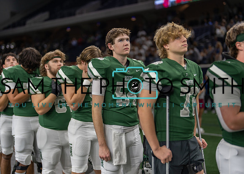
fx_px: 363
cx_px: 122
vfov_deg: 27.0
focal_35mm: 52
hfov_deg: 37.2
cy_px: 87
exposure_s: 1/500
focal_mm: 50
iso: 160
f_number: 1.2
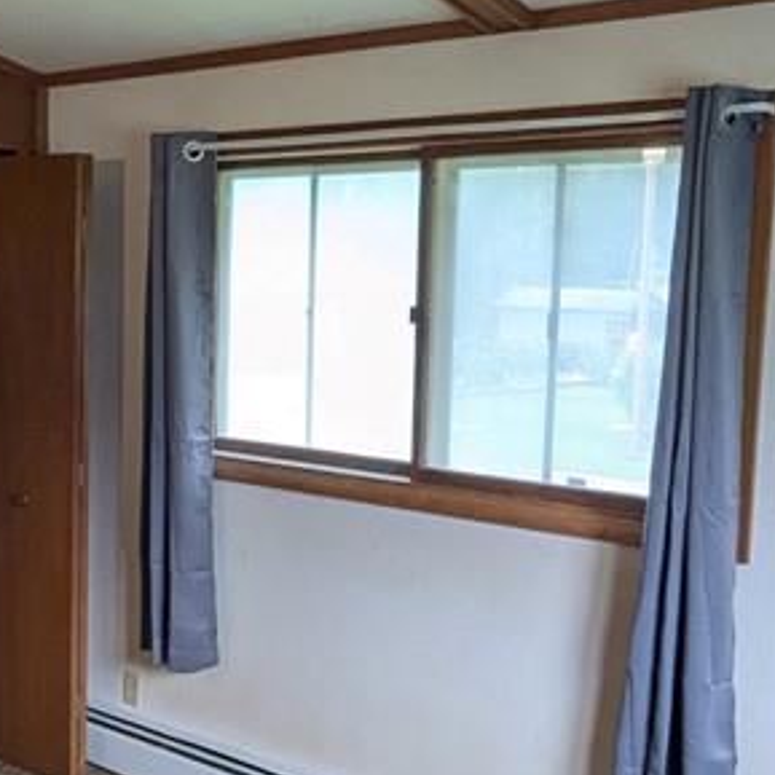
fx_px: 1266
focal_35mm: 50
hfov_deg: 32.0
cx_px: 42
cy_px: 400
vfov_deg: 34.0
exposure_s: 1/41
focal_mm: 2.35
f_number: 2.2
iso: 164
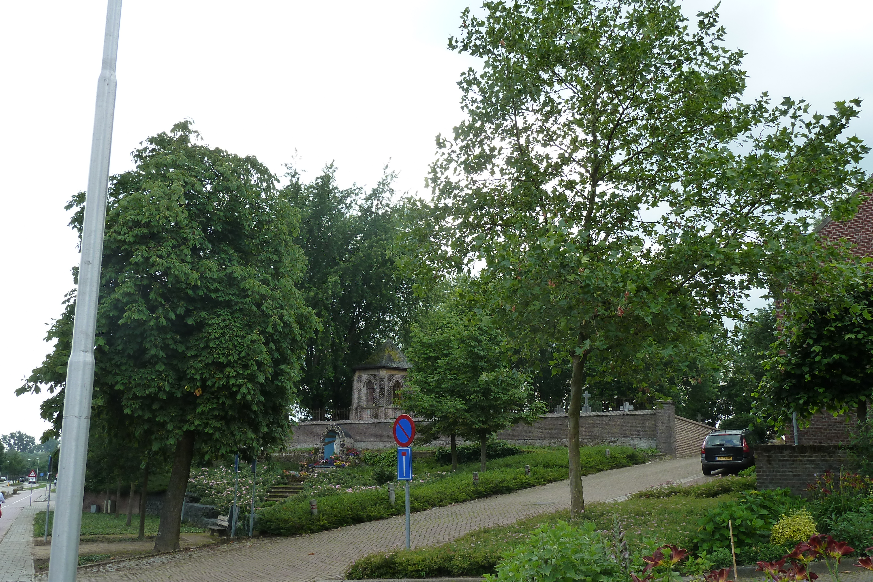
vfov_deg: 41.0
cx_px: 426
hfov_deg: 58.7
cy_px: 328
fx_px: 776
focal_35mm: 32
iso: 125
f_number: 4
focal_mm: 5
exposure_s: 1/250
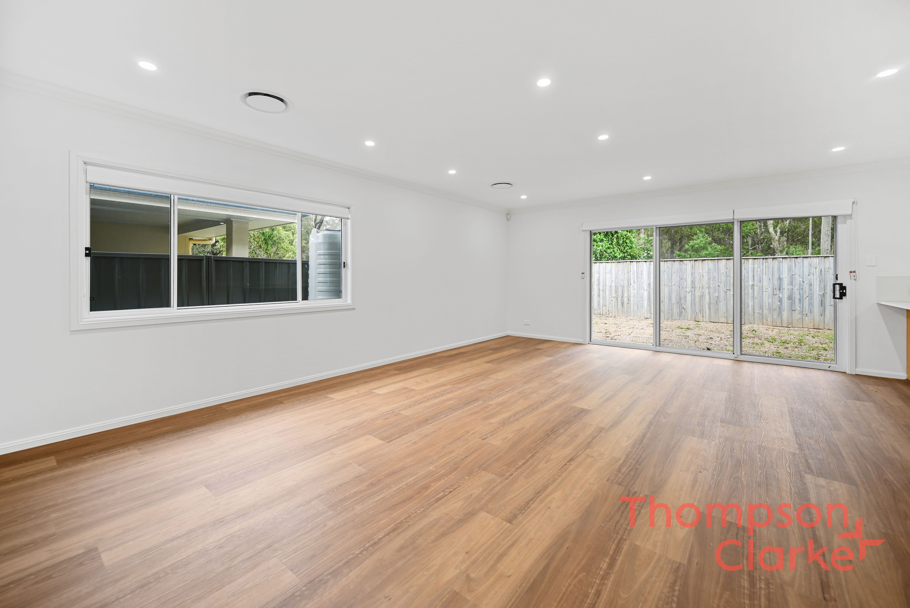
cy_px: 304
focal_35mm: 14
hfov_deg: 104.2
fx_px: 354
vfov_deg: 81.3
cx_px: 455
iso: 100
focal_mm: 14
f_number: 4
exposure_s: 1/10
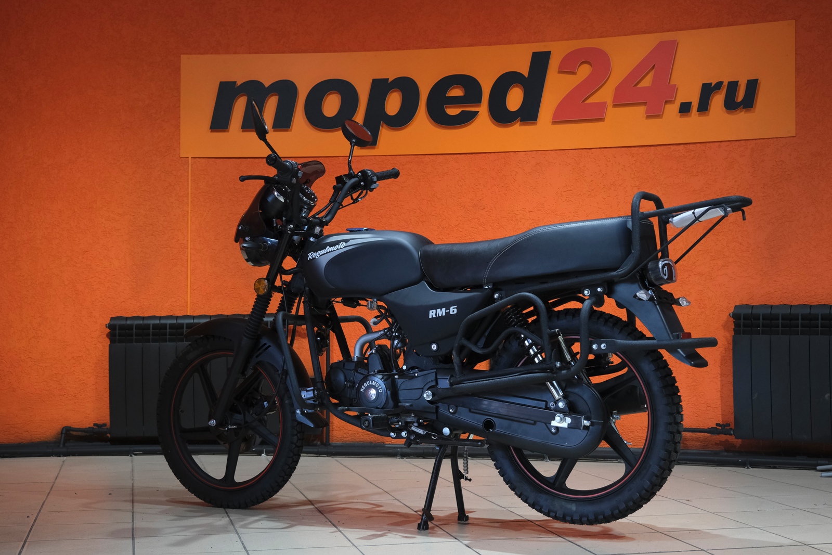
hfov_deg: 38.9
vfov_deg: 26.5
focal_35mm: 51
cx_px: 416
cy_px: 278
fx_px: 1179
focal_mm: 34.2
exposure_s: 1/100
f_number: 4.5
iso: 1600
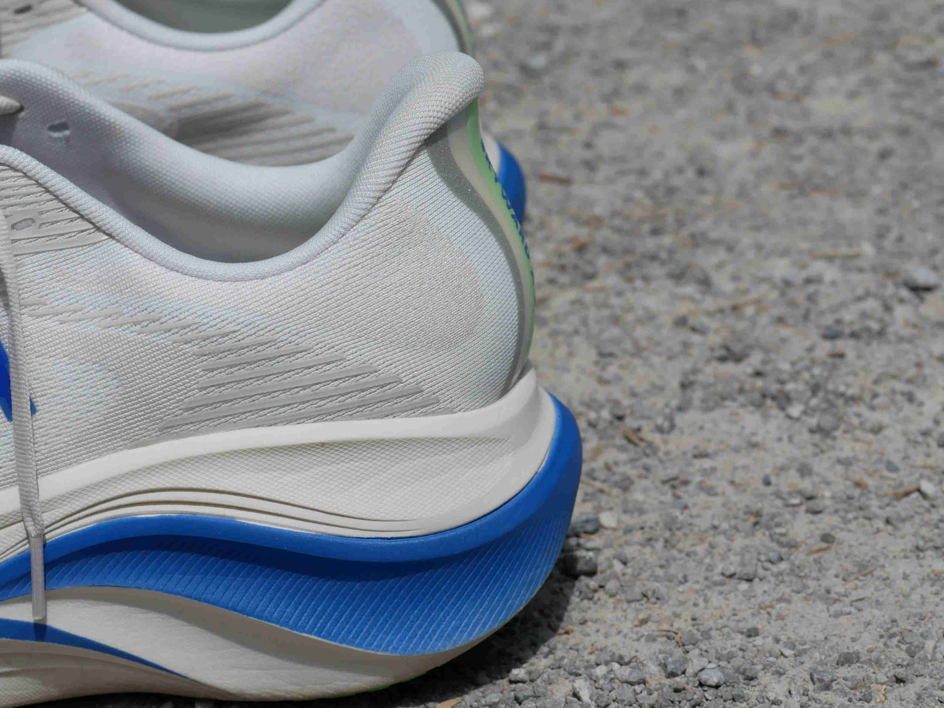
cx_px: 416
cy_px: 276
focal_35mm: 126
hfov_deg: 15.6
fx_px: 3437
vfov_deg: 11.8
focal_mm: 43
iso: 200
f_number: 5.6
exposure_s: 1/2000
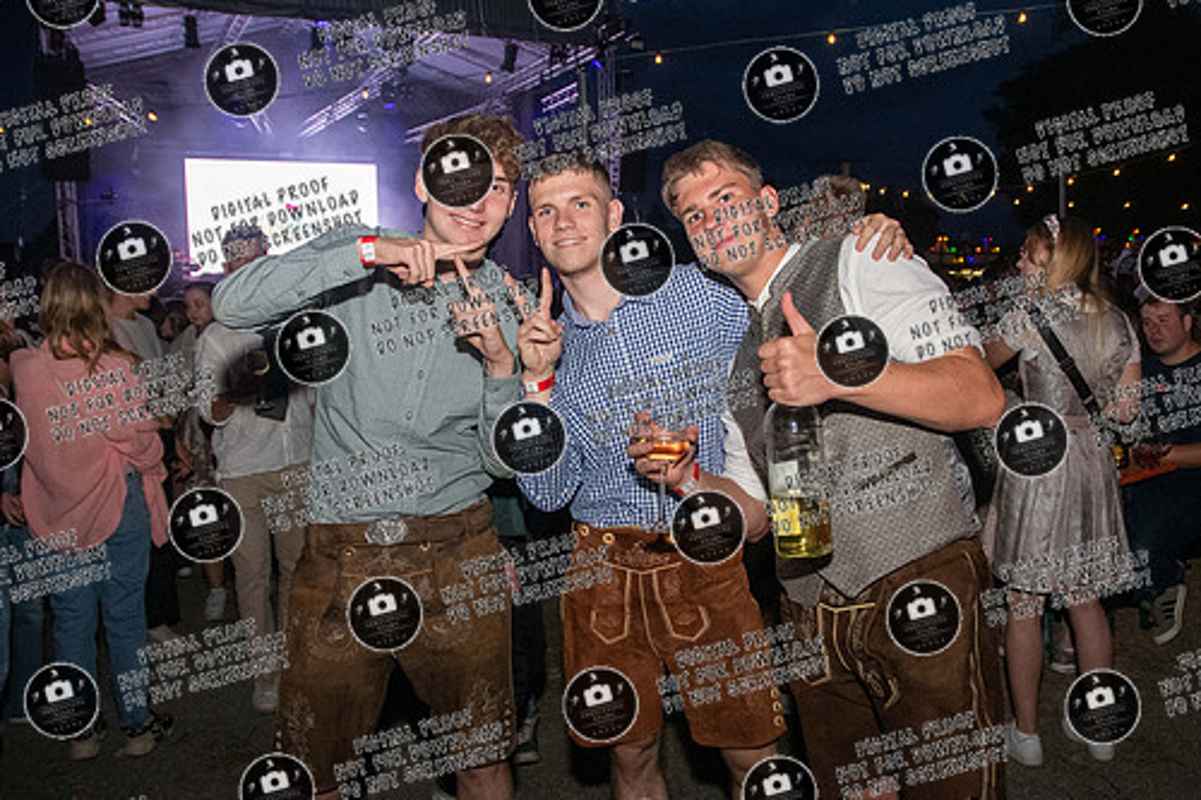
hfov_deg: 63.4
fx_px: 967
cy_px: 380
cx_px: 685
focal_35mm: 29
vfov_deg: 44.9
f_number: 4
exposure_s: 1/800
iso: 2000
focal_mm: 17
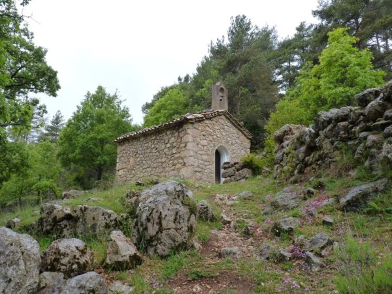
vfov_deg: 51.4
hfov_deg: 65.3
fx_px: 306
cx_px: 196
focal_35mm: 27
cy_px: 147
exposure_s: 1/125
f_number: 4
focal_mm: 4.8
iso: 125
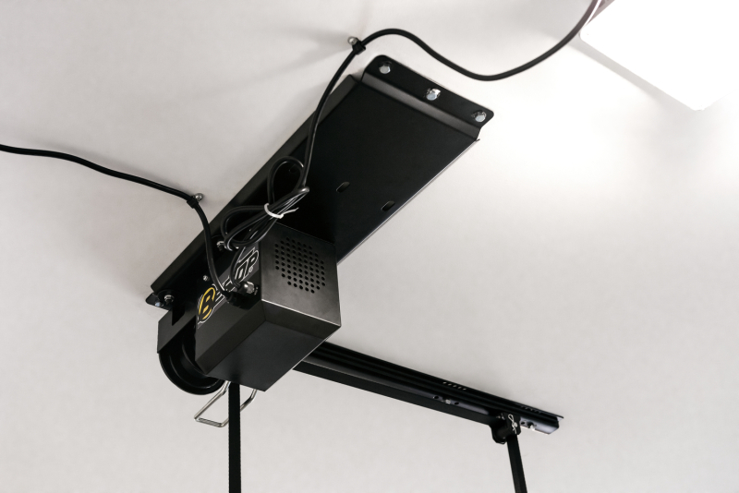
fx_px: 1027
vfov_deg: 27.0
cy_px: 246
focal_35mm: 50
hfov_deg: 39.6
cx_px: 370
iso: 800
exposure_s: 1/100
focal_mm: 50
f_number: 5.6
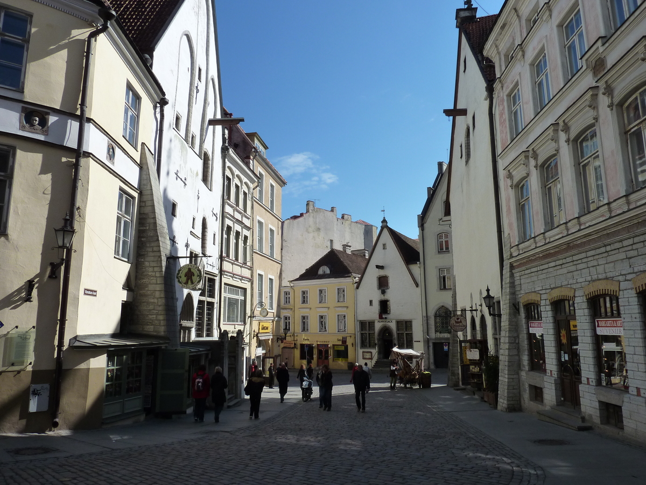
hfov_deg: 69.4
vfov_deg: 54.9
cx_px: 323
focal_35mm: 25
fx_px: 467
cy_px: 242
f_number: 5.6
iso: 125
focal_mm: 4.1
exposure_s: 1/500
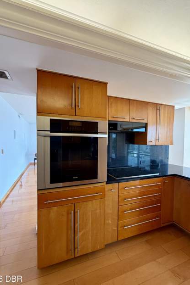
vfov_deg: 100.4
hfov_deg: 77.2
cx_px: 88
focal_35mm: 15
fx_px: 119
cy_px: 145
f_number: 2.2
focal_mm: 2.22
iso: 160
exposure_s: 1/120
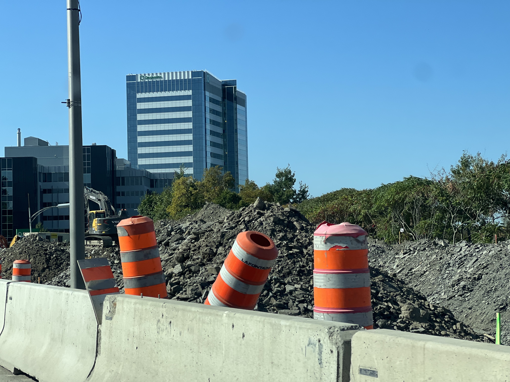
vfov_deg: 19.1
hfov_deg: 25.3
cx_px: 255
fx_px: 1134
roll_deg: +1.2
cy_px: 191
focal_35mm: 77
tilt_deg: +6.6
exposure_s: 1/564
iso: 32
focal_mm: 9
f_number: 2.8
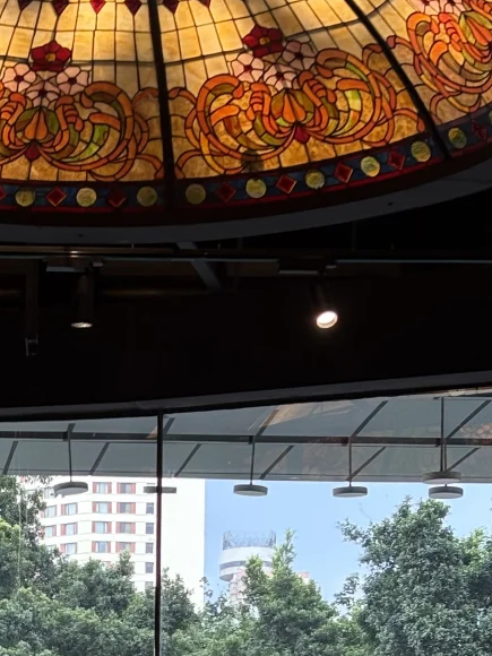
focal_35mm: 129
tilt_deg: +4.9
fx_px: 2445
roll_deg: -0.8
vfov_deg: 14.9
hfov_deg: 11.3
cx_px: -68
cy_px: 713
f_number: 1.6
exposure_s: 1/100
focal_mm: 5.96
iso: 25
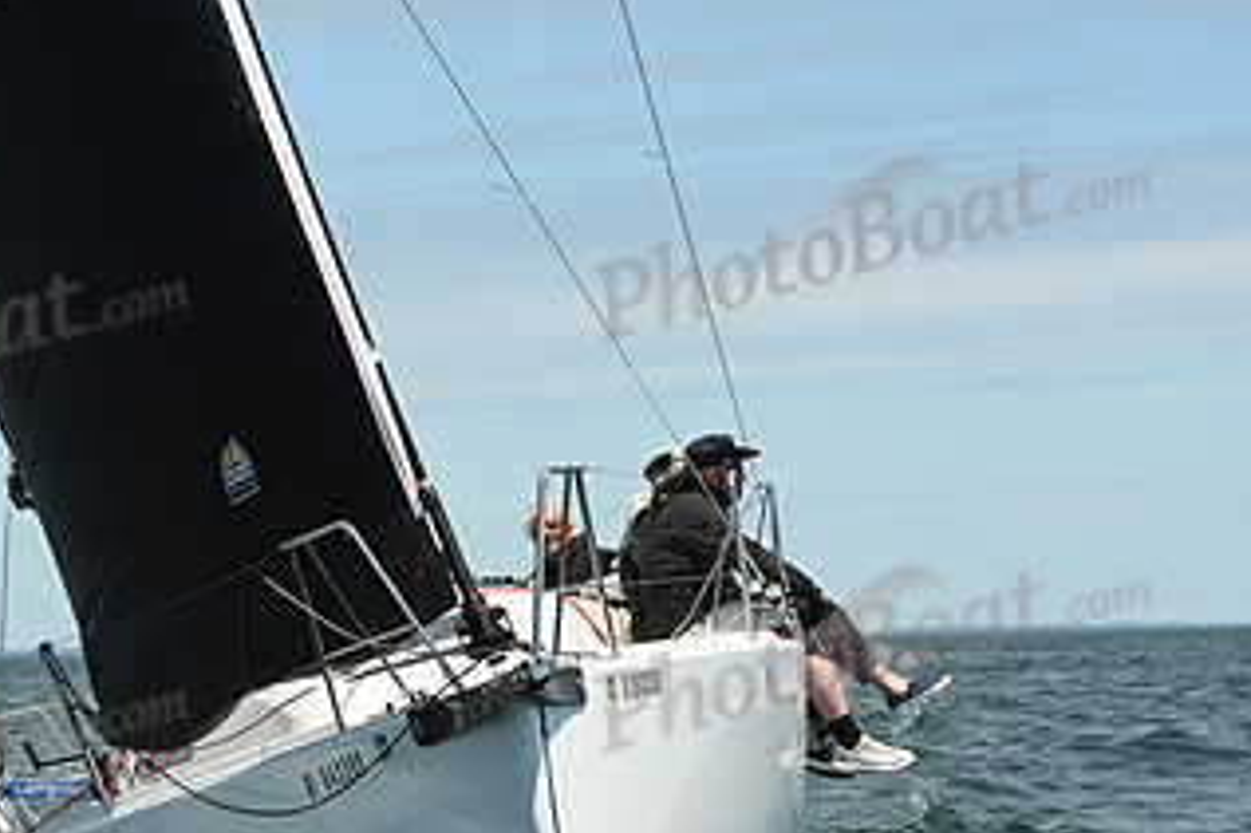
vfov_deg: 7.9
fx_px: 6043
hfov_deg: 11.8
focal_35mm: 174
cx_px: 395
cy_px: 499
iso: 320
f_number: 9
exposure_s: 1/1000
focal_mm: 95
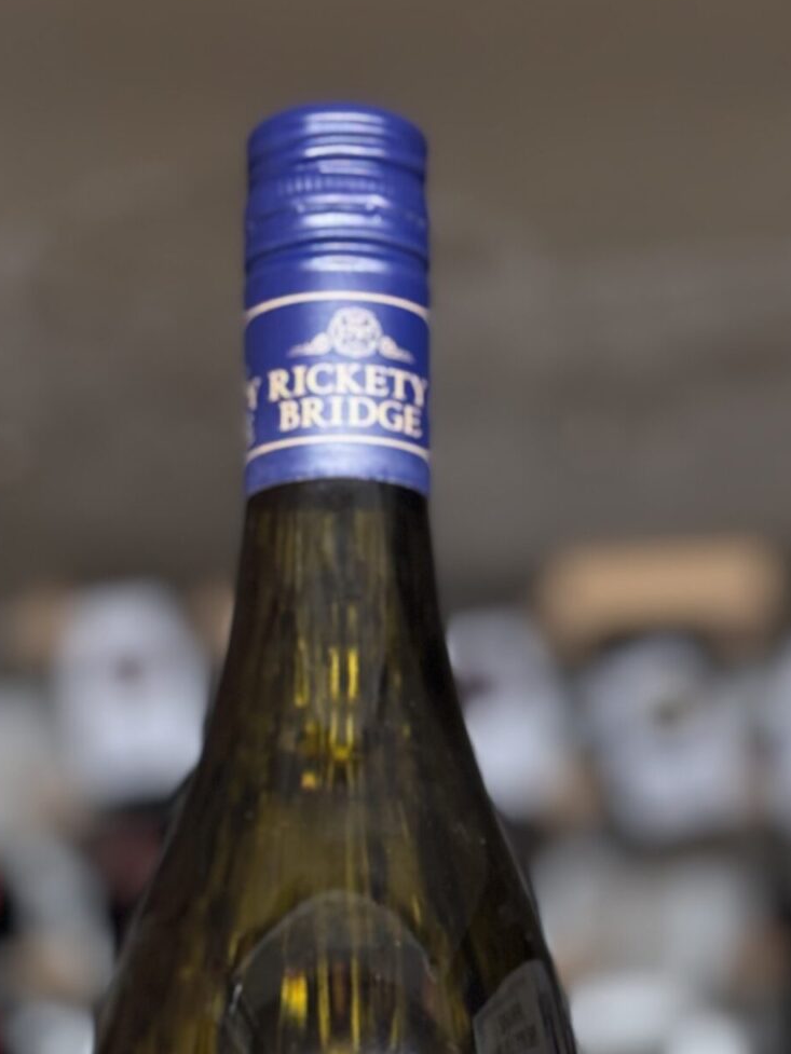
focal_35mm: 109
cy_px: 1089
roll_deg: +1.0
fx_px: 3320
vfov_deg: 17.6
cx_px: 350
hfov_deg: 13.6
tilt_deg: +8.1
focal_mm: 5.96
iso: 125
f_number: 1.6
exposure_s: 1/33
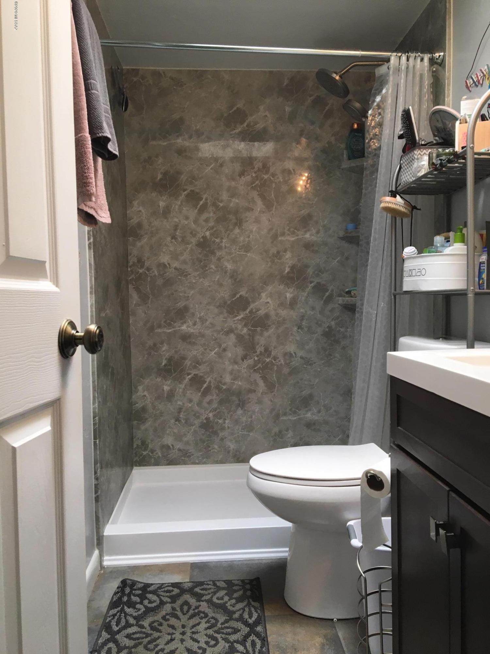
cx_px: 245
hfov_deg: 48.2
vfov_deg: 61.7
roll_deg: +1.8
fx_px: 547
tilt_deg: -3.1
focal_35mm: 29
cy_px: 327
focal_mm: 4.15
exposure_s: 1/30
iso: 25
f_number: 2.2
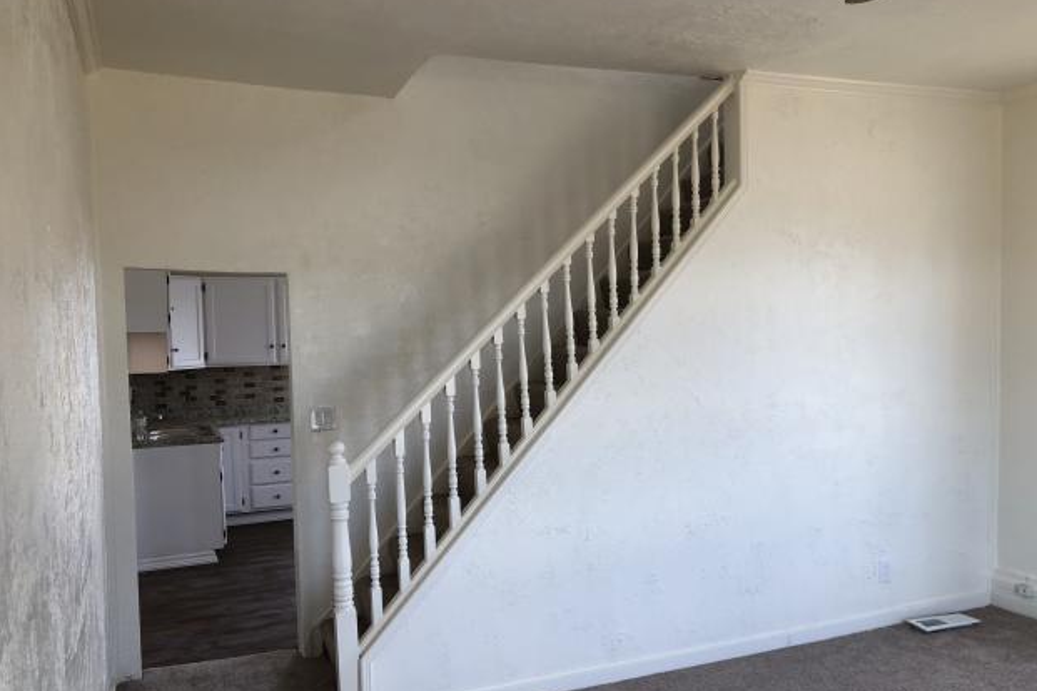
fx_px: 864
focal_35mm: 30
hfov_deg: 61.9
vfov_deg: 43.6
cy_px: 379
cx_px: 531
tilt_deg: -2.8
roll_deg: +2.0
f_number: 1.8
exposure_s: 1/120
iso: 32
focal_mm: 3.99
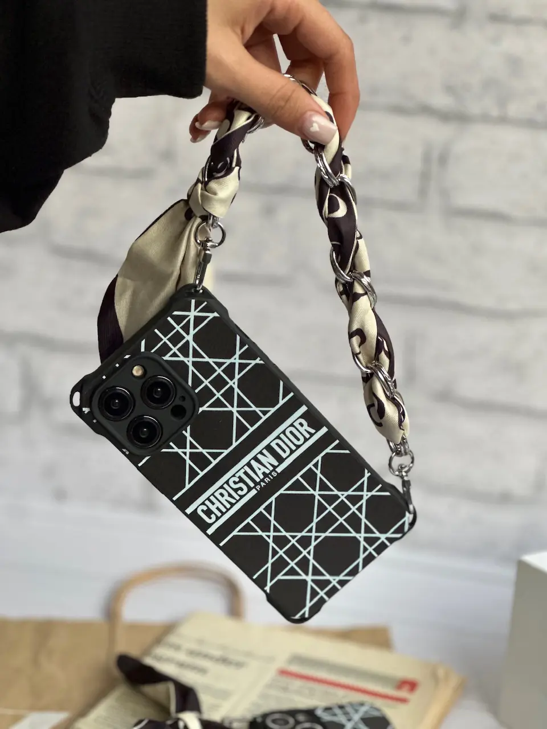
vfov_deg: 25.3
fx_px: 1622
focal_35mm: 77
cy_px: 364
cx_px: 274
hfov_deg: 19.1
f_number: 2.8
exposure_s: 1/121
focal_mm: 9
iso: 250
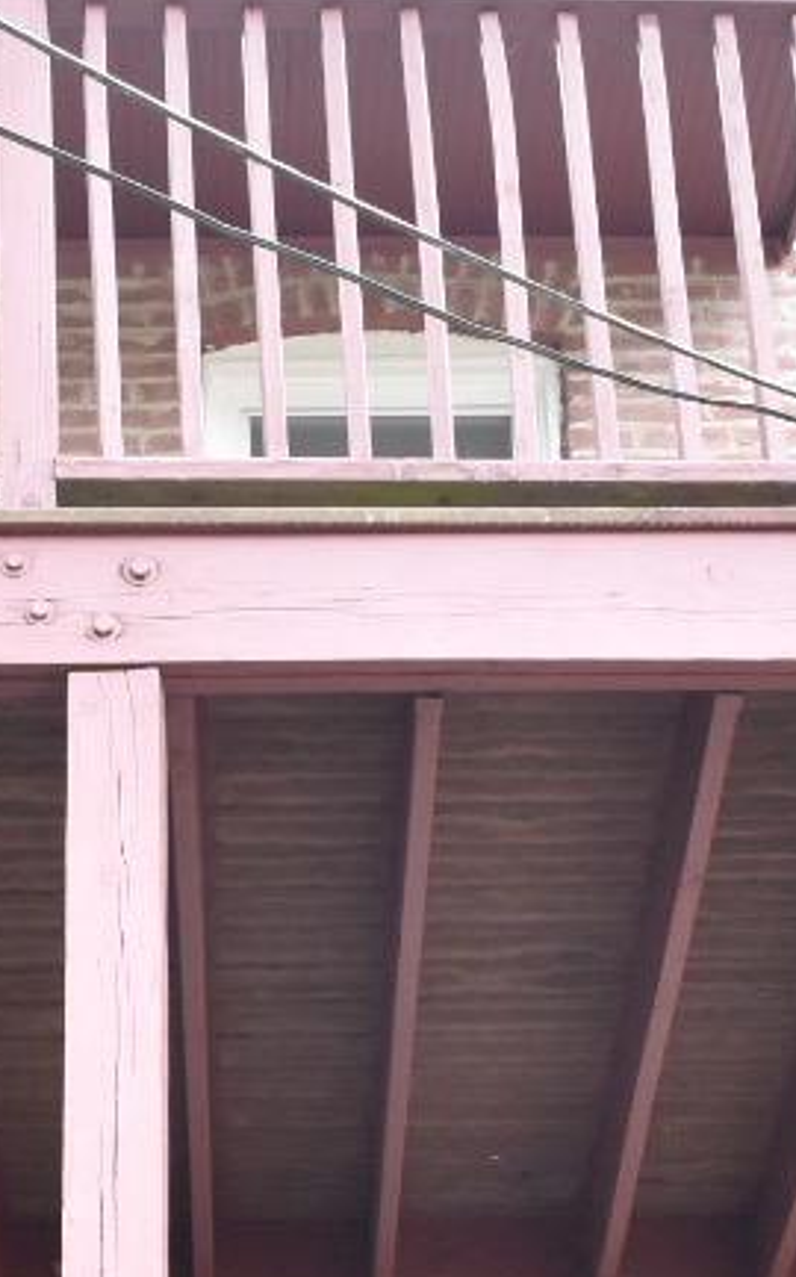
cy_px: 1348
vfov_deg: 19.5
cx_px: 433
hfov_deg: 12.7
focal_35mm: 103
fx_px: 3581
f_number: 5.6
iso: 1000
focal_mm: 18
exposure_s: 1/200
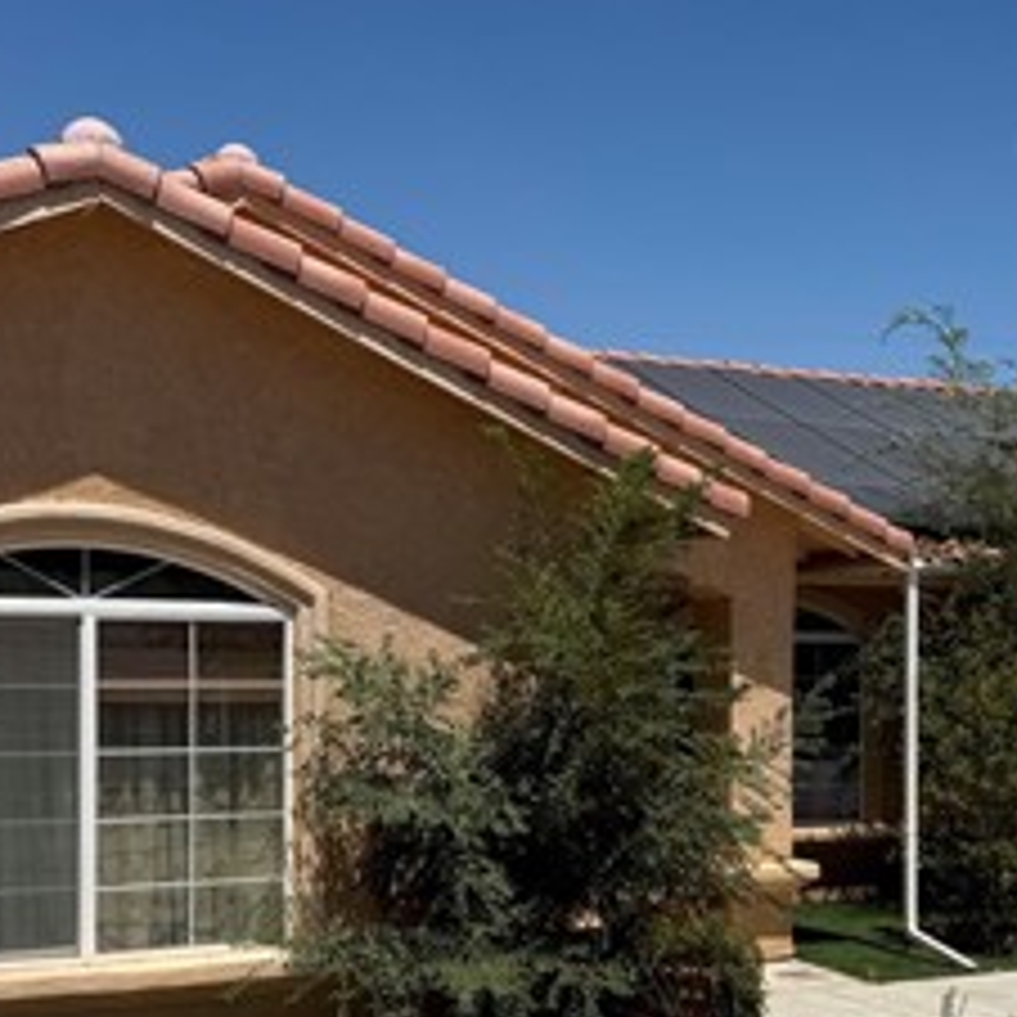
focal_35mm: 60
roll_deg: -0.5
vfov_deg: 28.4
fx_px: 1994
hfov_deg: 28.3
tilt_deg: -1.7
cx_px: 724
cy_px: 684
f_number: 1.78
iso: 80
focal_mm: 6.76
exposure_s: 1/8130
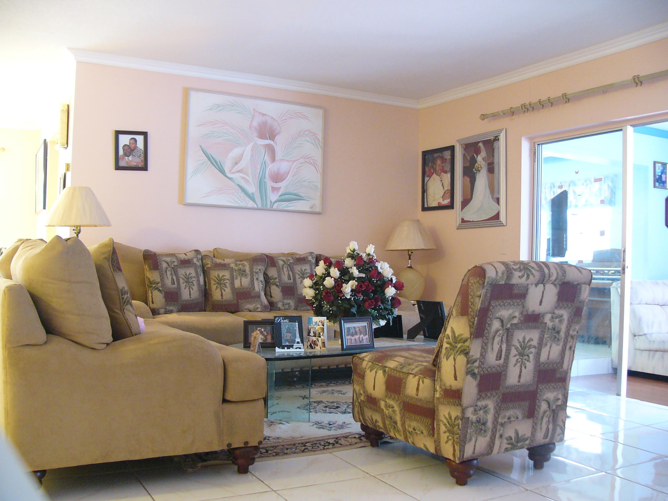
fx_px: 695
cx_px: 334
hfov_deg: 51.4
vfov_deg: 39.7
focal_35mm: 36
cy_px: 250
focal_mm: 6
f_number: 2.8
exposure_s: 1/4
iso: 200
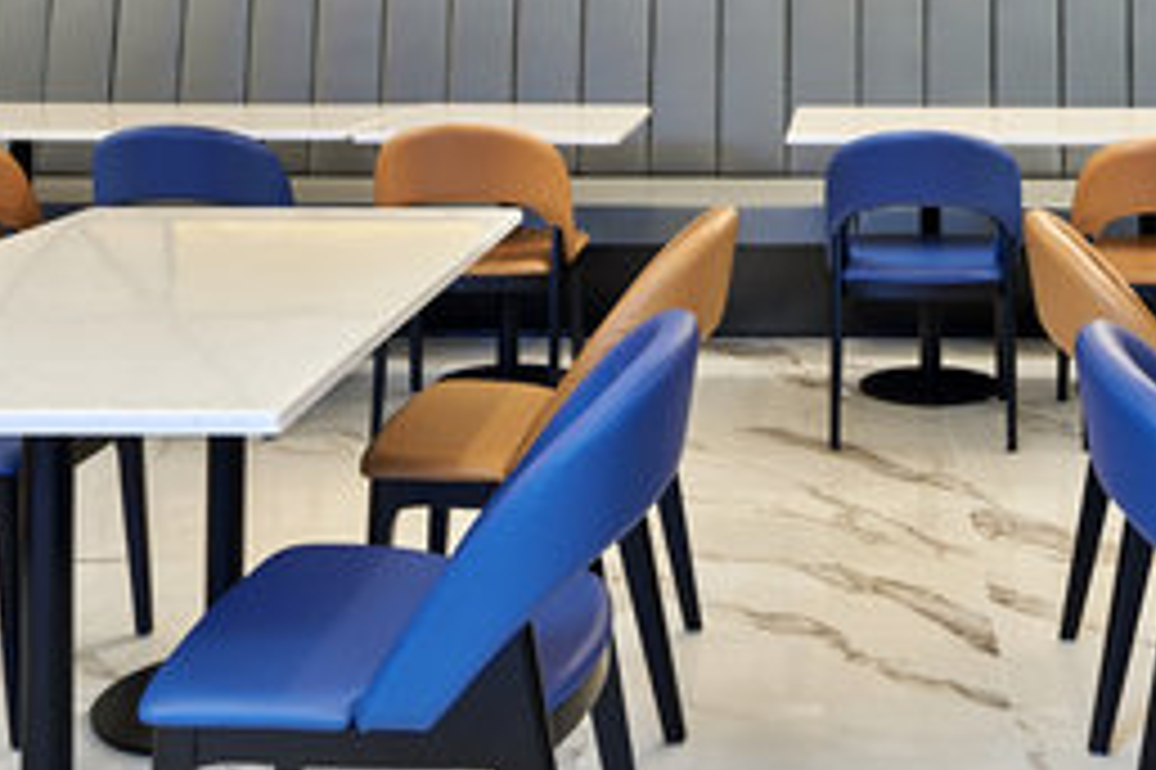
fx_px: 1701
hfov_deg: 36.6
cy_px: 86
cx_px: 877
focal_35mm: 53
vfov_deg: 24.8
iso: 100
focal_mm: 17
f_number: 8
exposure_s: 1
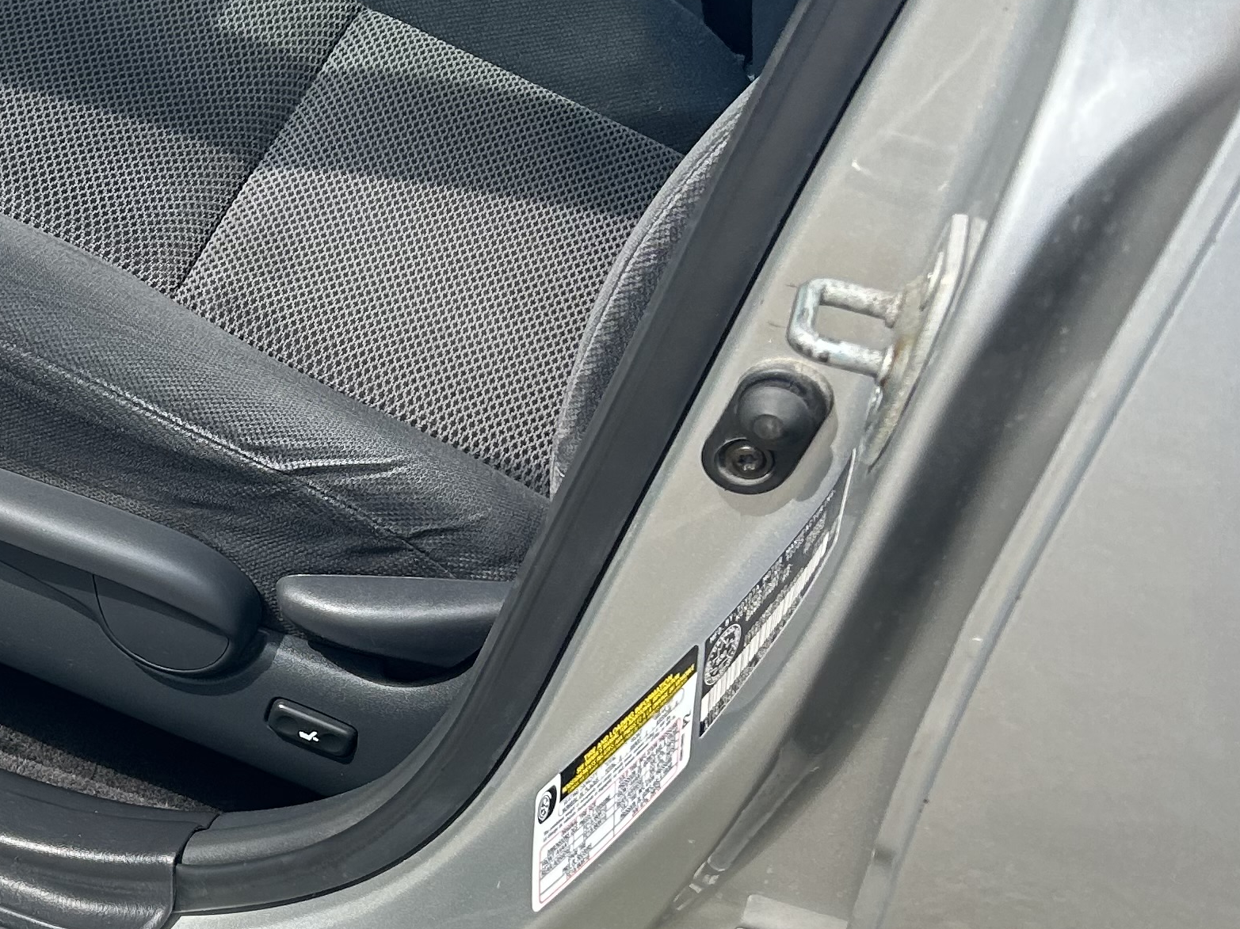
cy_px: 629
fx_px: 2399
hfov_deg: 25.8
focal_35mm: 67
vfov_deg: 21.8
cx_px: -262
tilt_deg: -47.2
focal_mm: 5.7
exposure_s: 1/2045
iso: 50
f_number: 1.5
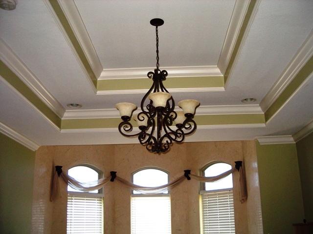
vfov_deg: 37.7
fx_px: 344
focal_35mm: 38
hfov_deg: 49.0
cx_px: 156
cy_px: 117
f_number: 2.6
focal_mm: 5.8
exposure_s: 1/60
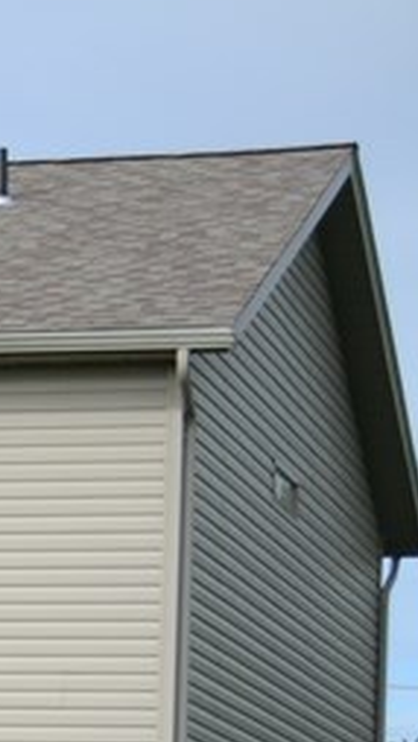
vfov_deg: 9.9
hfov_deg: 5.2
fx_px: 4234
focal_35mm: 215
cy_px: 819
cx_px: -1074
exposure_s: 1/2000
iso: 400
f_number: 5
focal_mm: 32
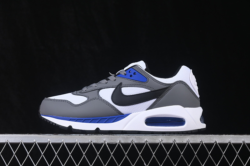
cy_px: 83
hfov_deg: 27.0
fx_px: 521
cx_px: 125
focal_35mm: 75
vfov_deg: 18.2
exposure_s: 1/80
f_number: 8
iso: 160
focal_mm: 50
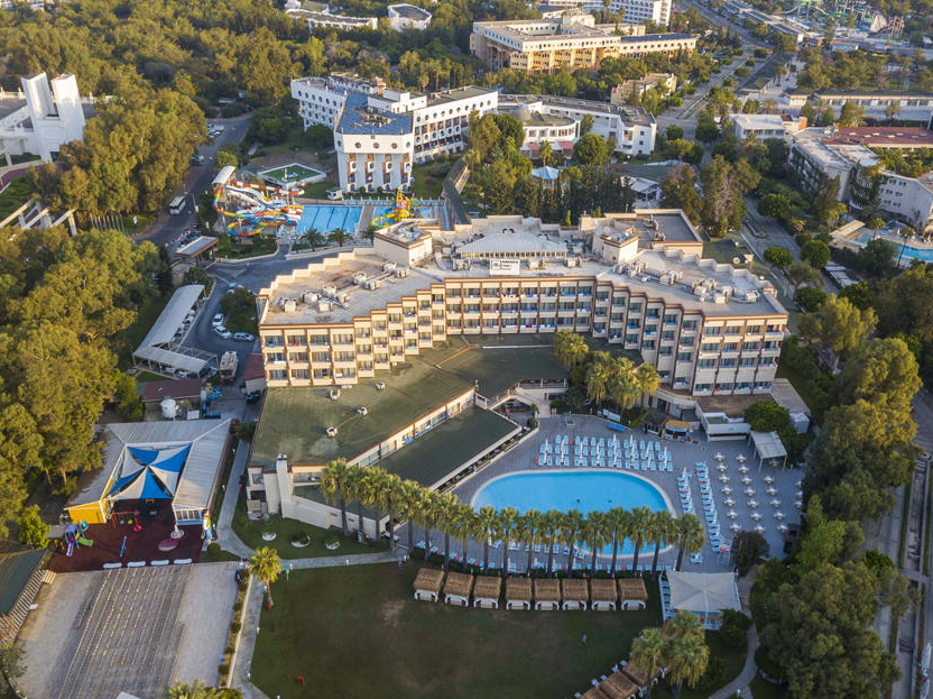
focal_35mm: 32
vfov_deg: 44.1
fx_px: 862
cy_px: 378
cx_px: 523
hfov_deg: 56.7
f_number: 2.2
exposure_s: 1/240
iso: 100
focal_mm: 4.73
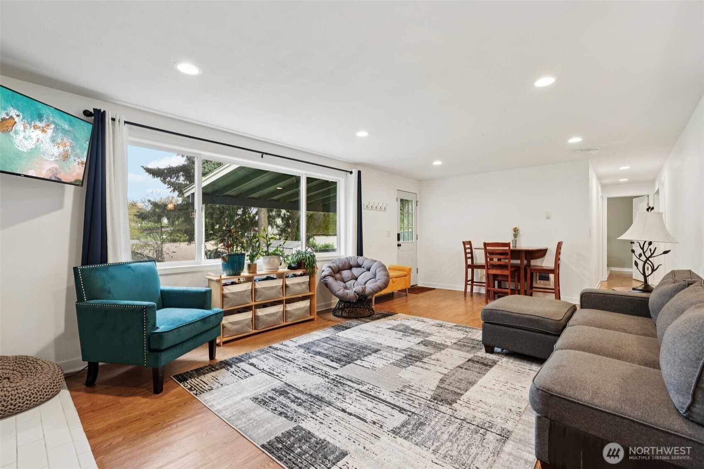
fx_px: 313
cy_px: 234
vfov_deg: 73.7
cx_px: 352
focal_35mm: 16
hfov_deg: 96.7
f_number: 8
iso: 400
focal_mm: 16
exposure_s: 1/15
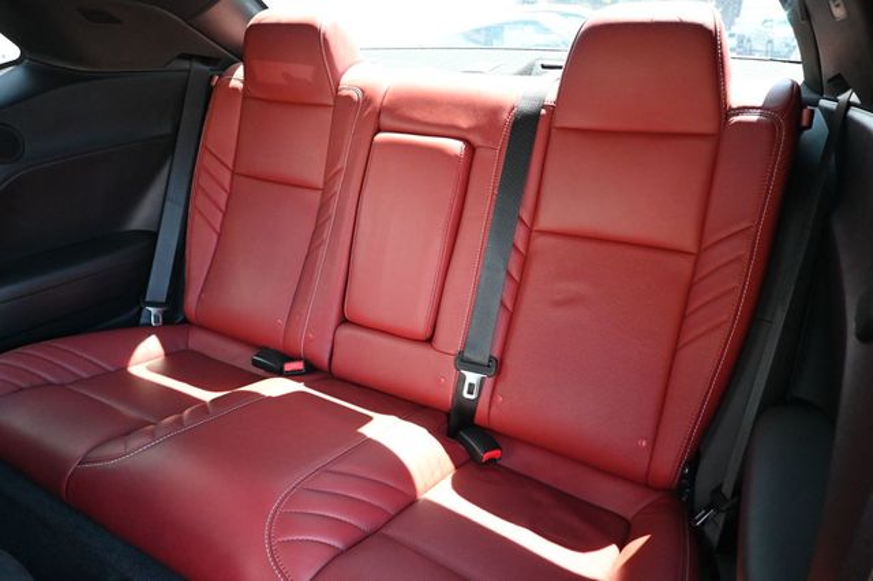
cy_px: 290
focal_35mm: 24
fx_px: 582
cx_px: 436
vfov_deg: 53.1
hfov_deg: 73.8
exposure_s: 1/125
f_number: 3.5
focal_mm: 16
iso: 3200
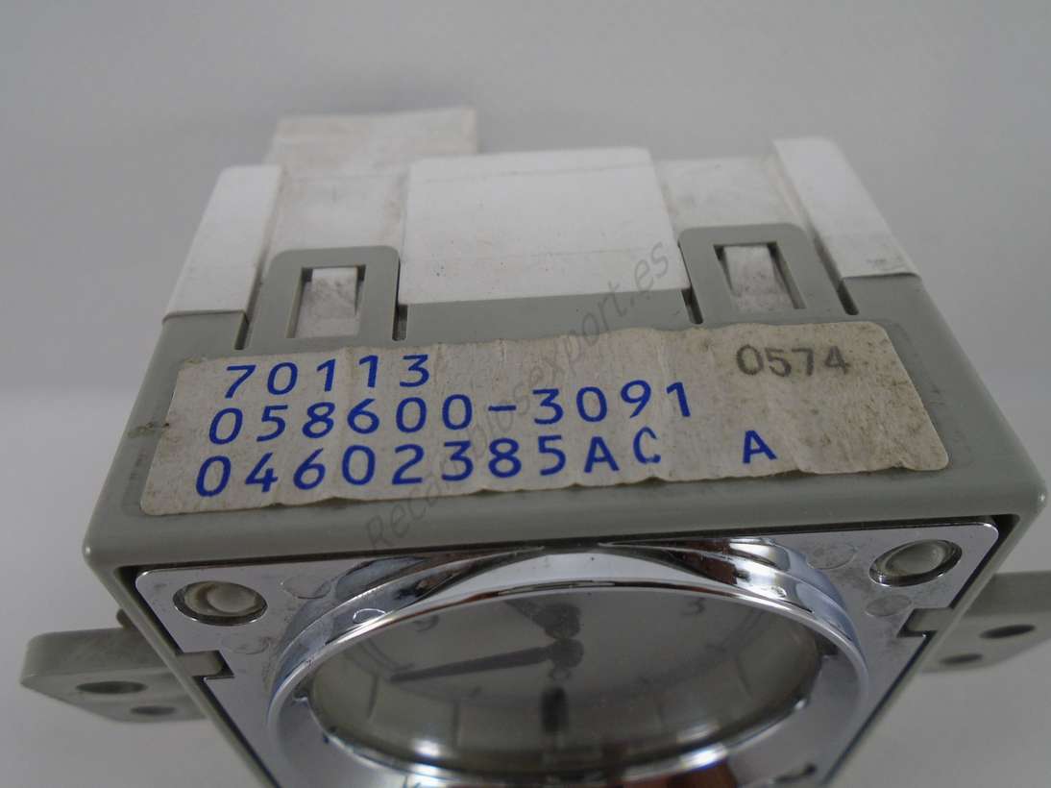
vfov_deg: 53.0
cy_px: 394
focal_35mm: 26
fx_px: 789
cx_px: 526
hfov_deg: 67.3
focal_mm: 4.6
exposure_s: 1/160
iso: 100
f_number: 3.2
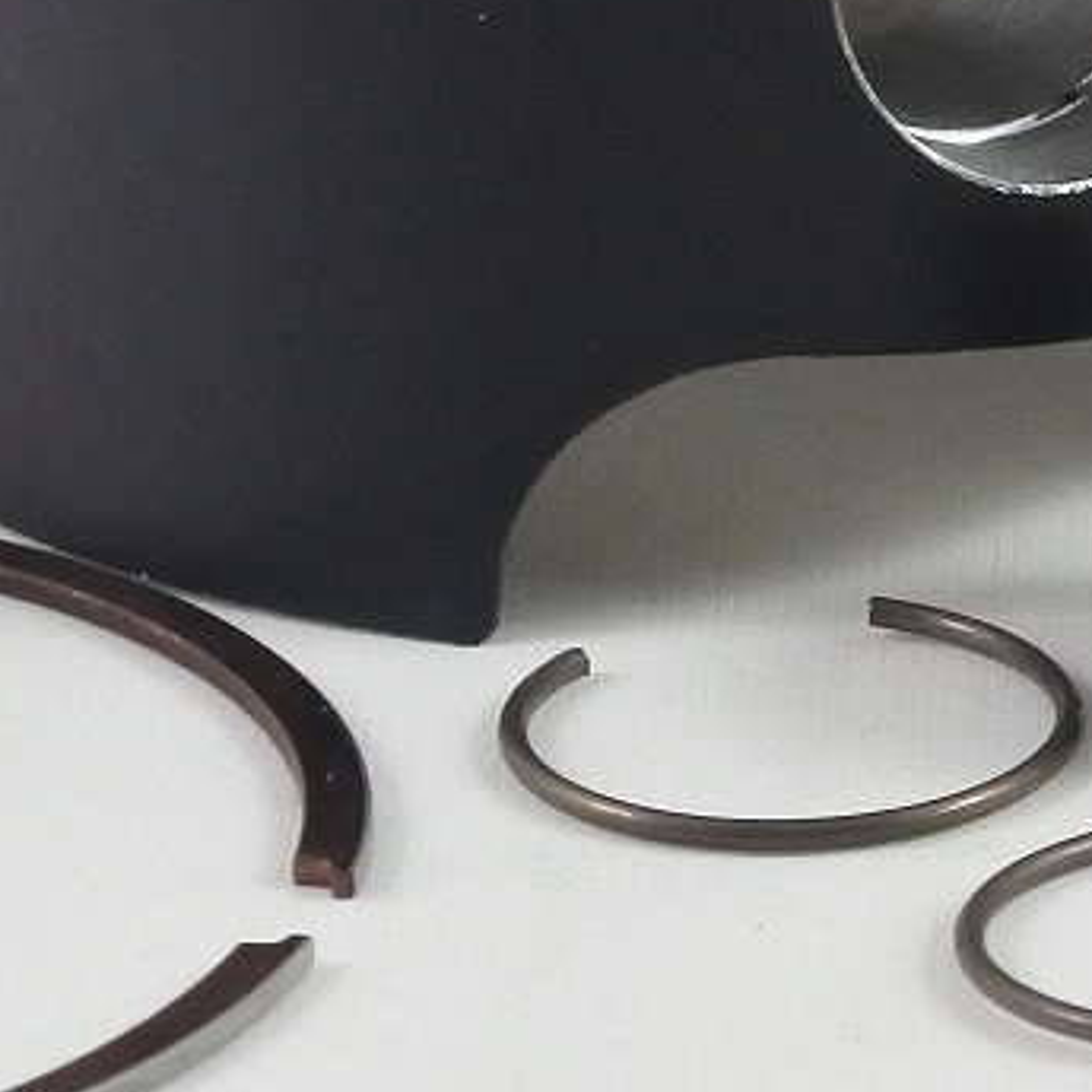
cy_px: -65
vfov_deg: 8.0
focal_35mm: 218
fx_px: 7780
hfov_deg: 8.0
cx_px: 721
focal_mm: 17.6
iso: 640
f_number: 4.5
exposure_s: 1/125
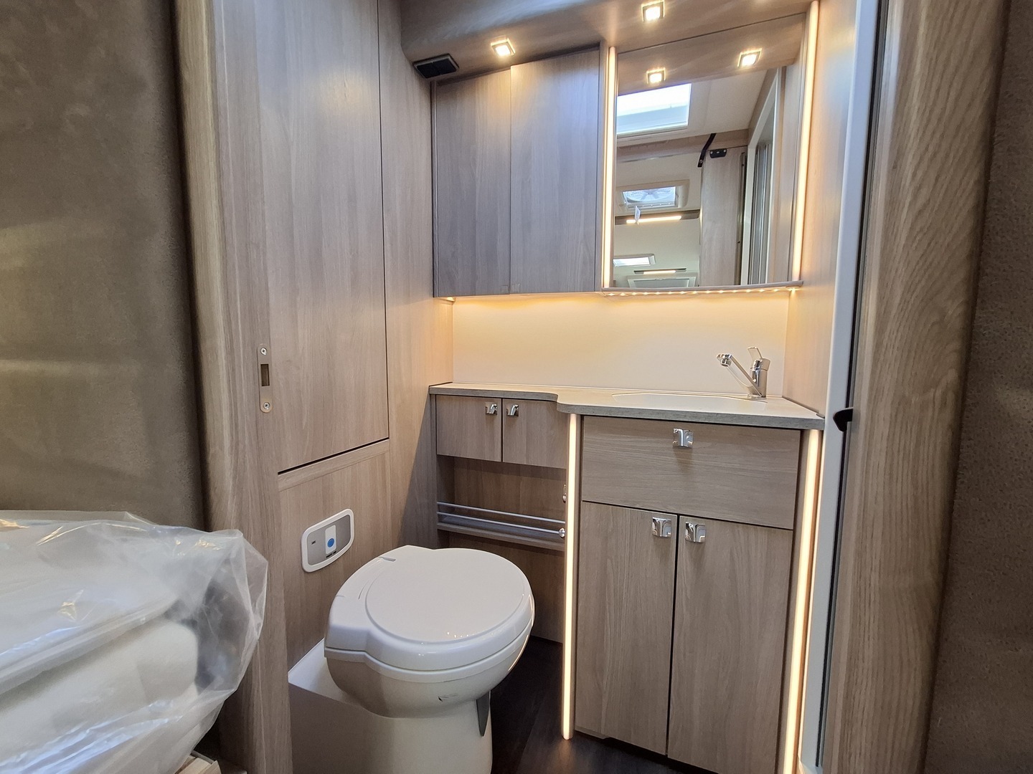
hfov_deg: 106.2
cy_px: 387
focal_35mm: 13
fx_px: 388
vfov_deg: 89.9
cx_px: 516
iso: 200
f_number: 2.2
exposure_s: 1/50
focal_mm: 1.74
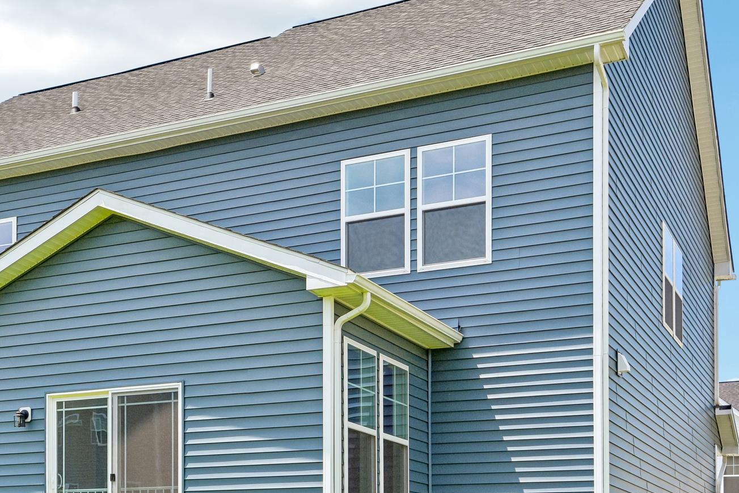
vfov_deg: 24.6
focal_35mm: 55
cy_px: 306
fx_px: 1129
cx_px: 236
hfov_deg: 35.8
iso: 400
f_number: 8
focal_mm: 35
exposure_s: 1/2000
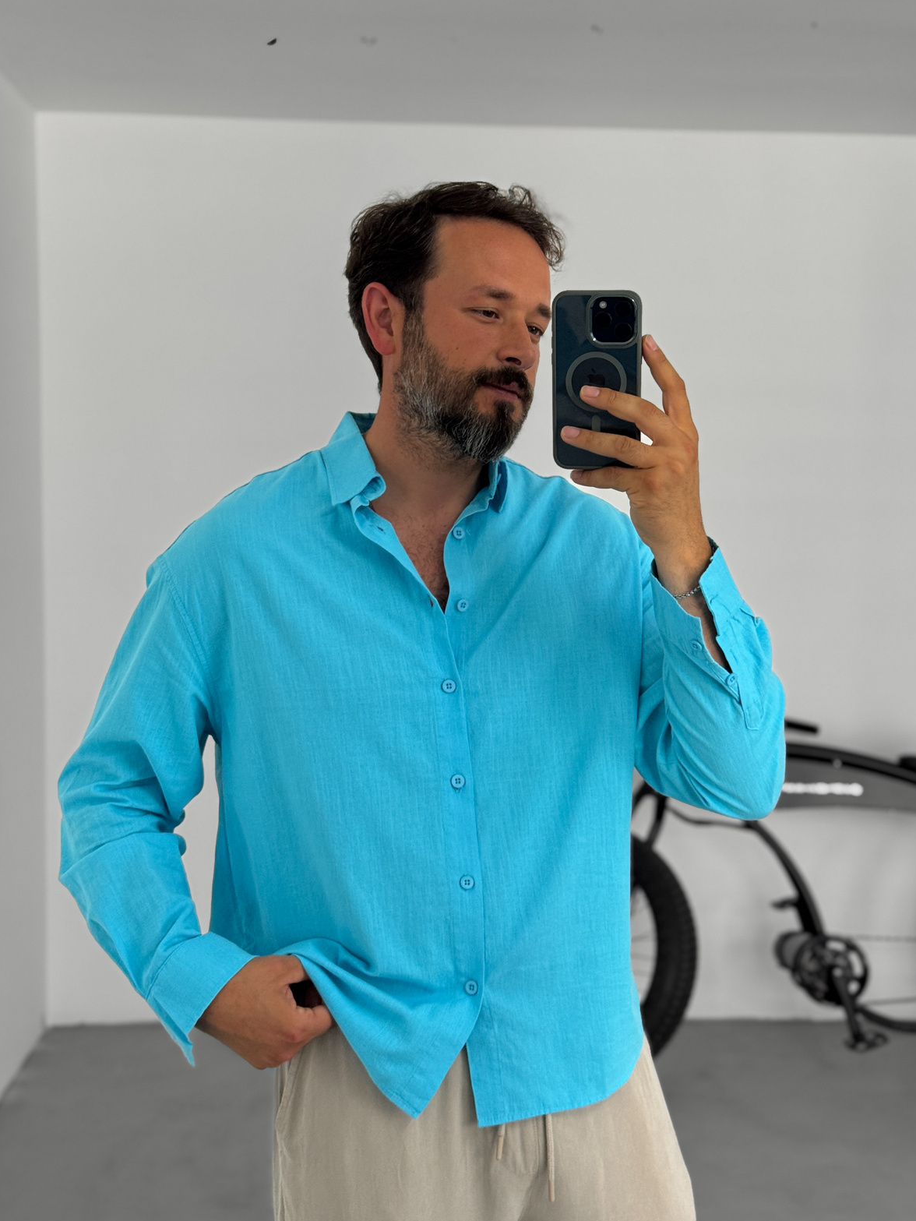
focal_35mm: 49
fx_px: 1728
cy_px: 609
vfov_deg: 38.9
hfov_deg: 29.7
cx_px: 460
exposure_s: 1/100
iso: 100
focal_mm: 6.76
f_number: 1.8
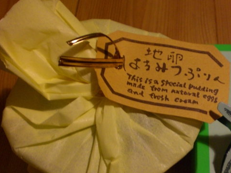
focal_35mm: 63
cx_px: 186
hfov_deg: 30.0
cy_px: 105
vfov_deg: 23.2
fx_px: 420
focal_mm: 6.3
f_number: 3.1
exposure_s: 1/10
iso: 200
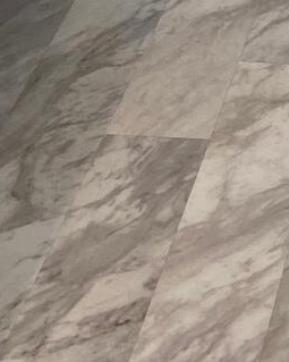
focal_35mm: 159
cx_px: 476
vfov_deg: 9.8
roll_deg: -0.7
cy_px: -663
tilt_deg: -6.1
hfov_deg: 9.4
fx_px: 1701
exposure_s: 1/120
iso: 80
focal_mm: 4.25
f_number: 1.8
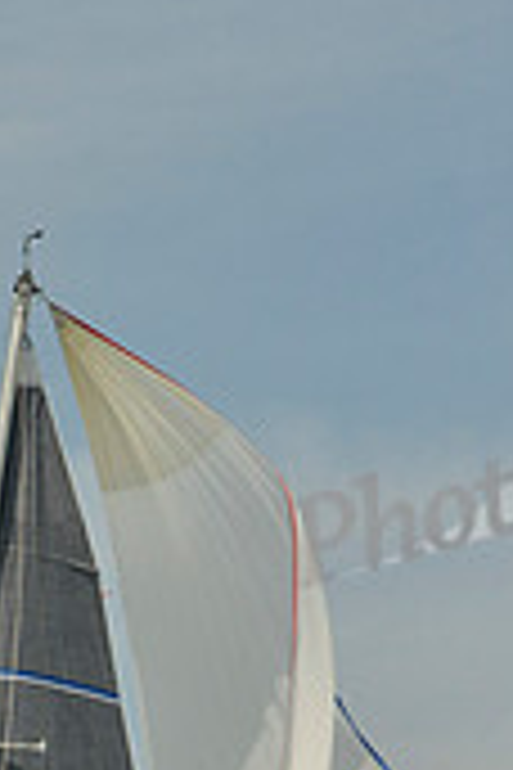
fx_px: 5065
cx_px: 61
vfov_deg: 8.5
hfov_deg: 5.8
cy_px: 1184
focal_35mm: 237
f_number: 14
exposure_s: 1/1250
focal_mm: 70
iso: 560
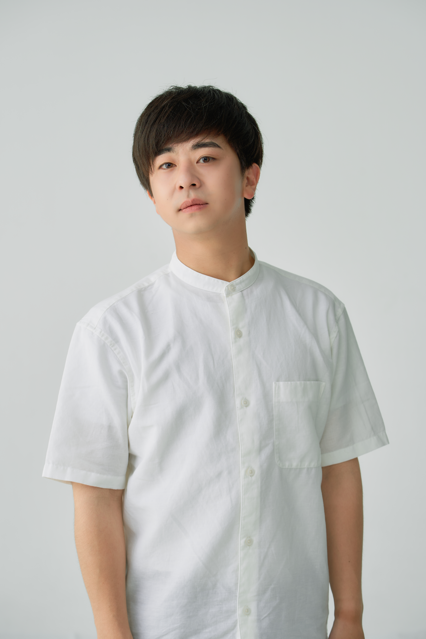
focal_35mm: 90
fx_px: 1597
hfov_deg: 15.2
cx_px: 213
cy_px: 320
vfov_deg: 22.6
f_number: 6.3
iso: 100
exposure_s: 1/125
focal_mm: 90
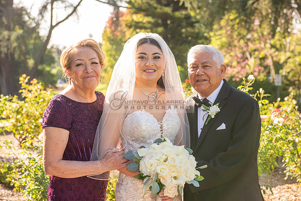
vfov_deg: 19.5
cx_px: 150
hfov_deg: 28.8
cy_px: 100
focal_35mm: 70
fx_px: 585
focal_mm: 70
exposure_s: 1/250
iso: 200
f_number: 5.6
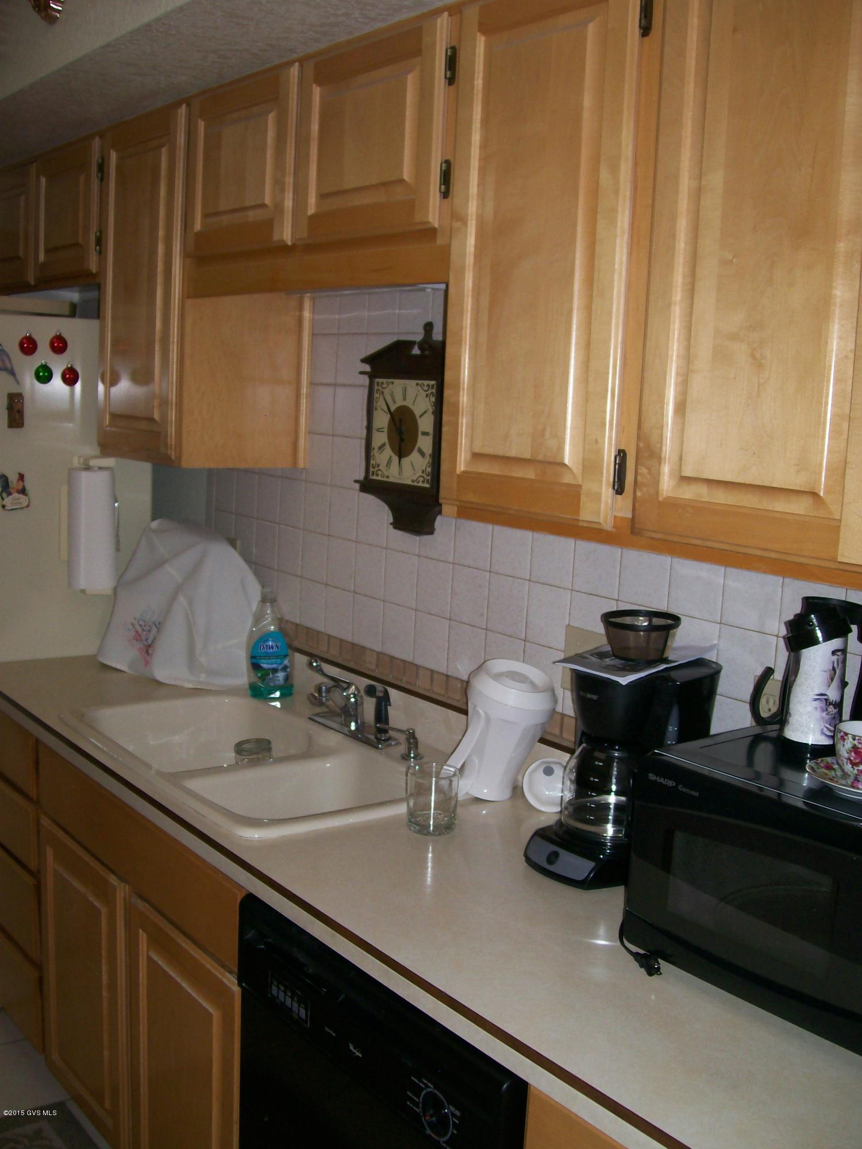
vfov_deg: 51.4
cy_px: 574
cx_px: 431
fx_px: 1195
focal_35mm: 36
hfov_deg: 39.7
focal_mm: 6
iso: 80
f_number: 2.7
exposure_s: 1/64
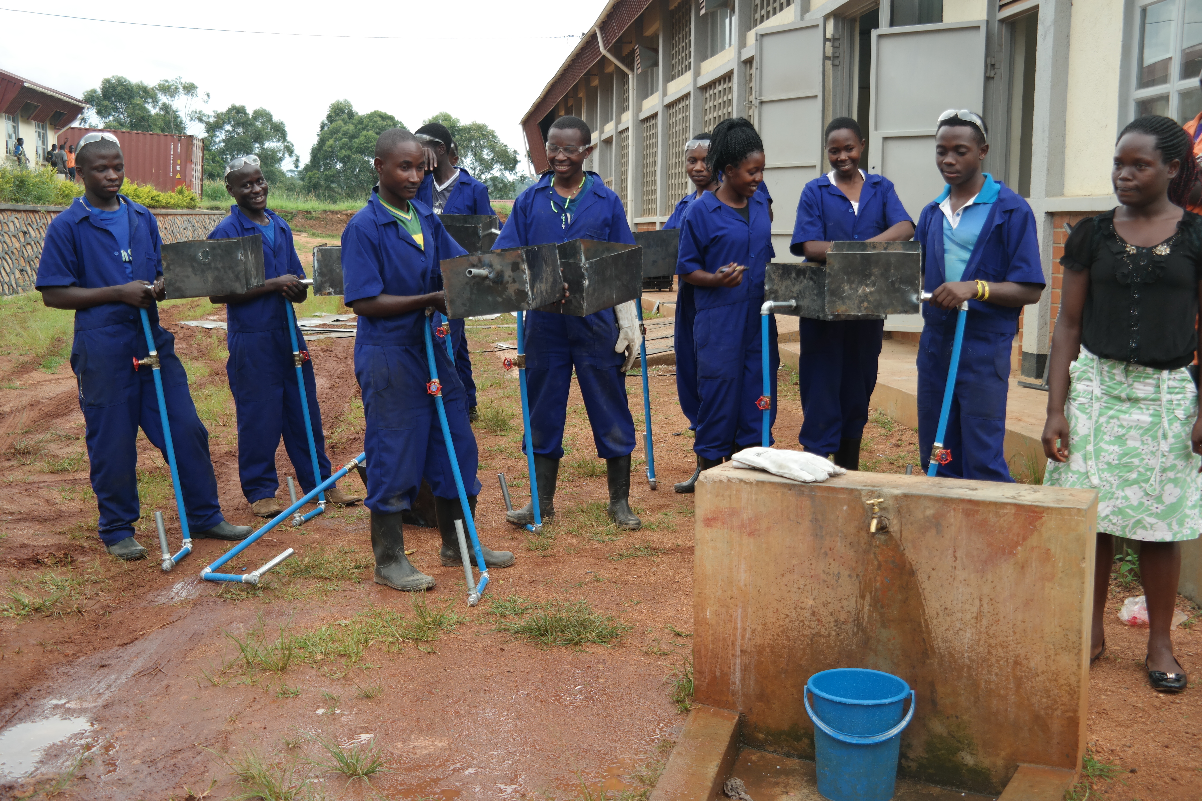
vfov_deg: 30.5
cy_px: 400
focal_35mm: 44
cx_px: 601
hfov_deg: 44.5
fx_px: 1469
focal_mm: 29
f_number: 4
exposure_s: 1/100
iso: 200
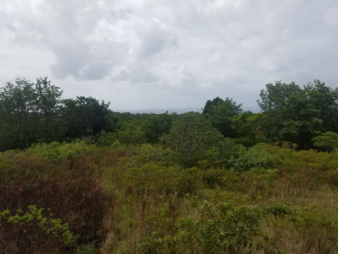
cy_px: 127
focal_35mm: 26
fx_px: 254
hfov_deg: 67.3
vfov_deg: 53.1
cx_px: 169
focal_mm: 4.2
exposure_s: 1/5664
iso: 50
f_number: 1.7
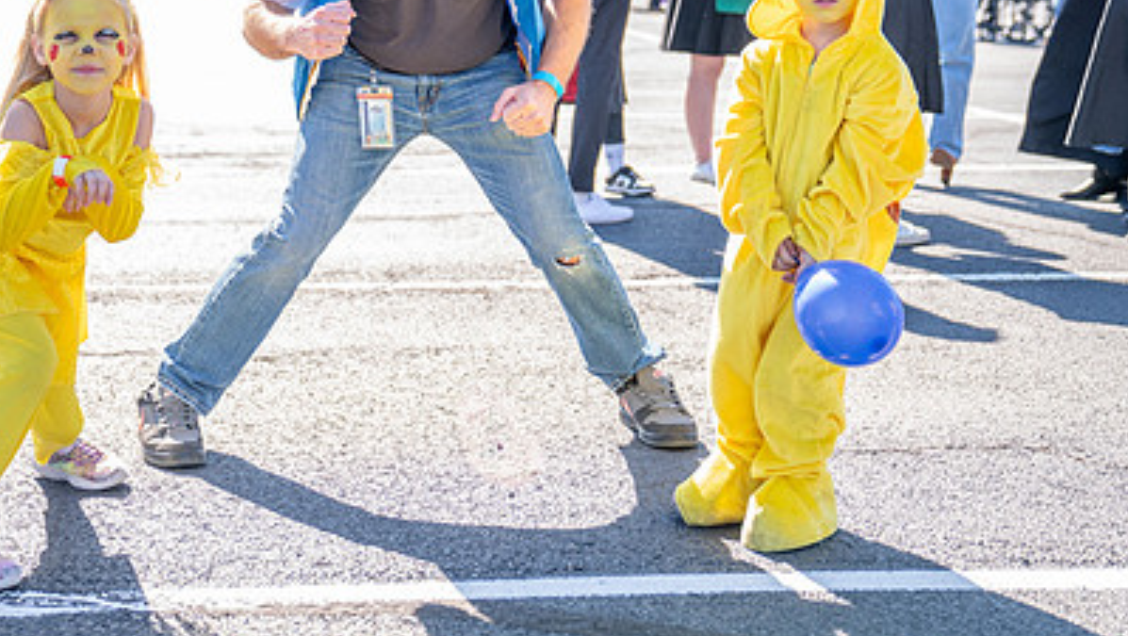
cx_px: 390
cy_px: 140
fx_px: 2095
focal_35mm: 70
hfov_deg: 30.0
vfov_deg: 17.1
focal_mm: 46
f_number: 2.8
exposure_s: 1/200
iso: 100
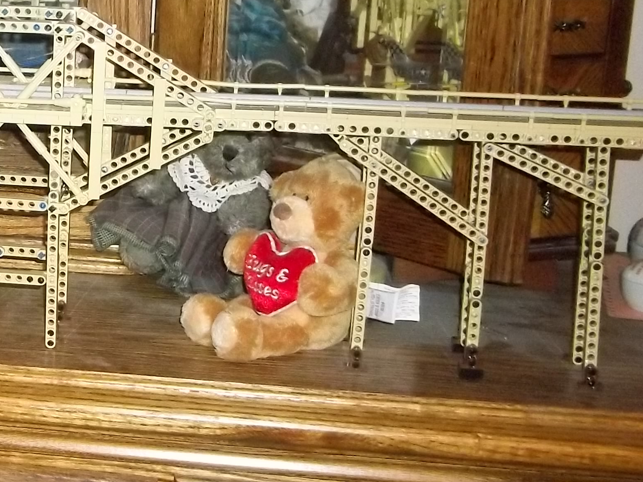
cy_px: 216
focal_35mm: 88
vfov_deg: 16.8
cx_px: -181
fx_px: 1634
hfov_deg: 20.4
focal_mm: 5.7
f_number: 2.9
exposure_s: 1/30
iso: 250
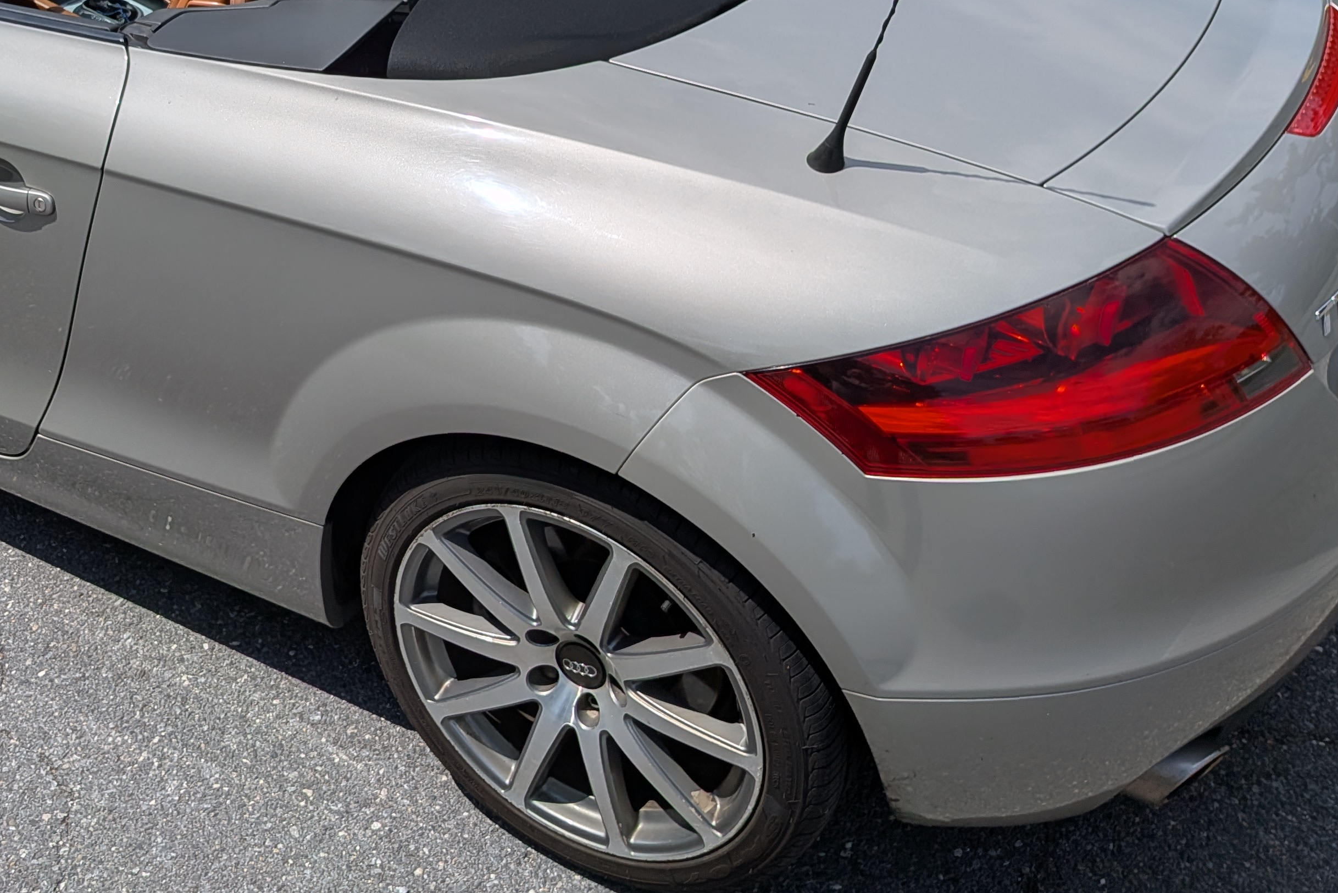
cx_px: 352
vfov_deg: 31.3
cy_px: 109
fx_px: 1524
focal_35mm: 41
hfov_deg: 45.9
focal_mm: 4.53
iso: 28
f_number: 1.7
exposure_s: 1/17544
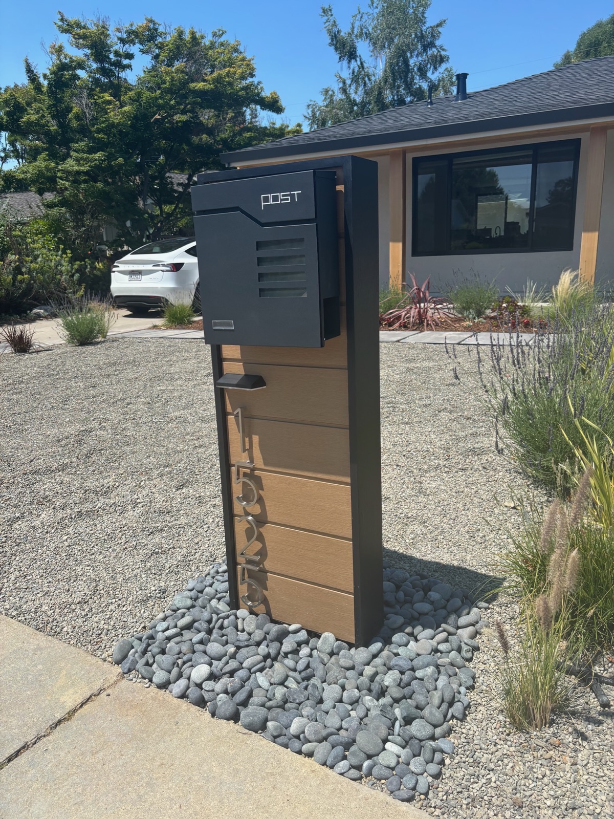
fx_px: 615
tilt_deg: -13.6
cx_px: 307
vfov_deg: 67.3
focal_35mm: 26
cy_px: 410
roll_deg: +1.6
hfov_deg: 53.1
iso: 50
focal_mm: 5.96
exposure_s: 1/2857
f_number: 1.6
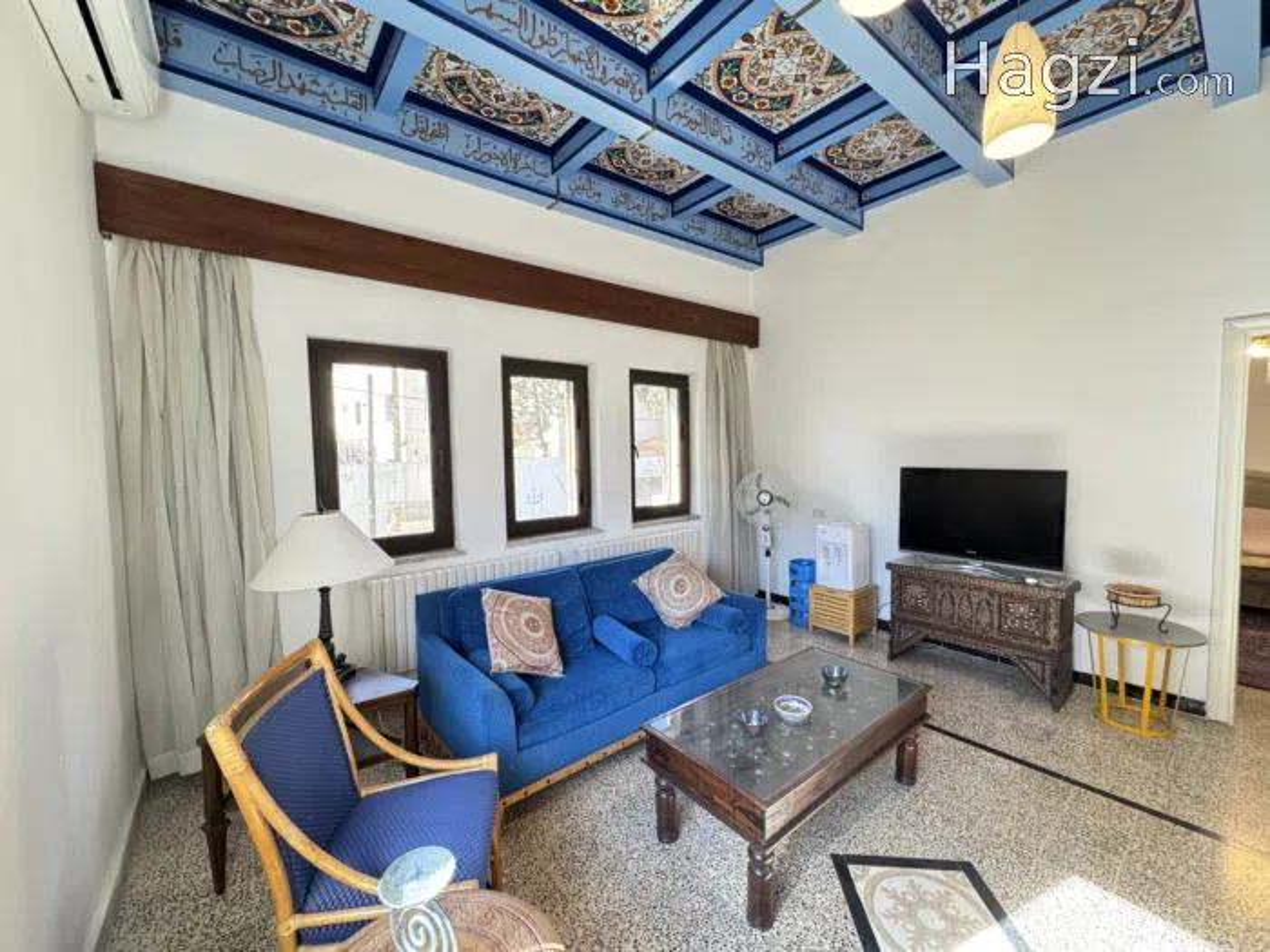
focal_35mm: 14
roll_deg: +0.8
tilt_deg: -3.5
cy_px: 476
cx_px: 635
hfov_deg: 102.1
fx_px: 514
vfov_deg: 85.7
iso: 320
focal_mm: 2.22
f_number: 2.2
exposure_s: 1/87
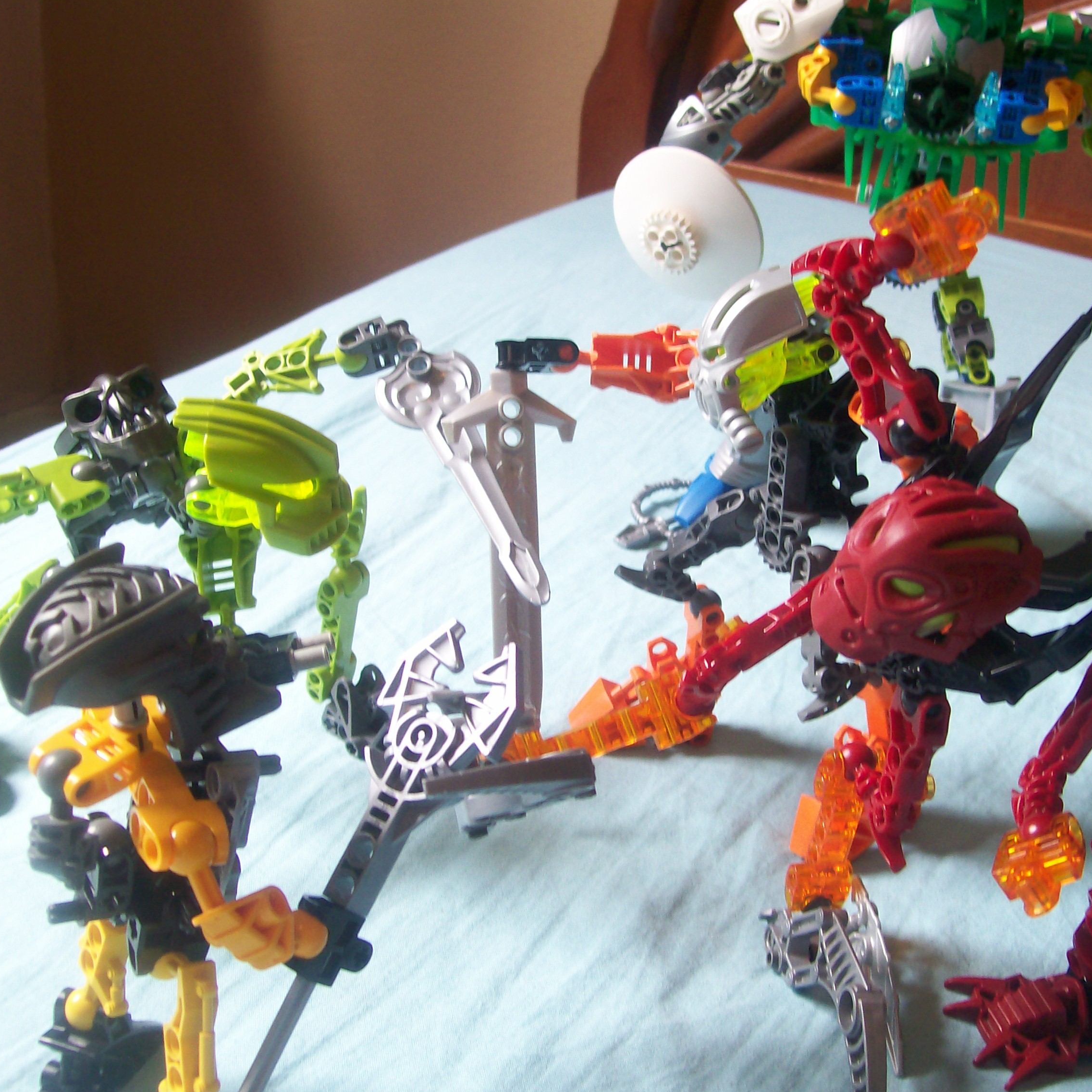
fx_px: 1535
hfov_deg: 39.2
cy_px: 551
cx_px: 558
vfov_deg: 39.2
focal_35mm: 43
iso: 80
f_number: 2.7
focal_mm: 6
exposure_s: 1/42.2
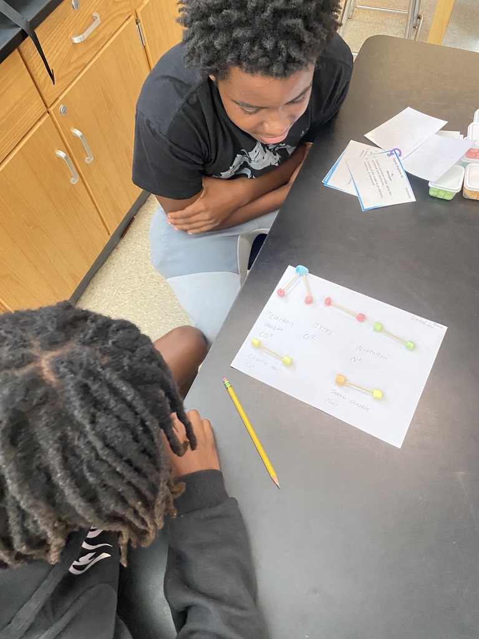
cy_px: 320
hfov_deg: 53.1
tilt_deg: -60.8
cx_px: 240
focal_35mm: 26
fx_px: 480
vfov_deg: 67.3
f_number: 1.8
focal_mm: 4.25
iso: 400
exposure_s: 1/45
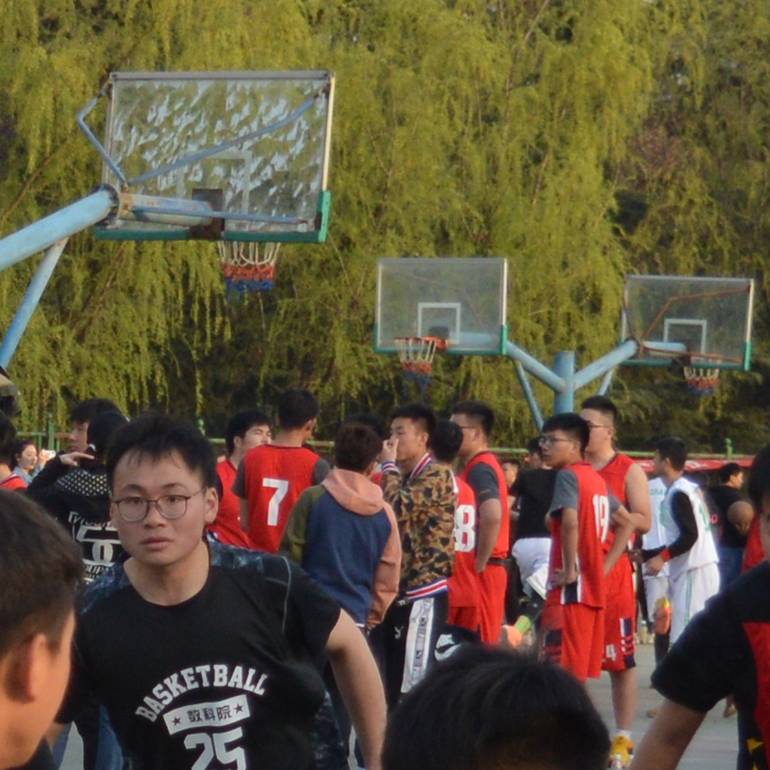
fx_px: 6192
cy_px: 700
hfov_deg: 7.1
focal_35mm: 246
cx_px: -4
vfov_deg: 7.1
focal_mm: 27
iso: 400
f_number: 4
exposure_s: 1/1000
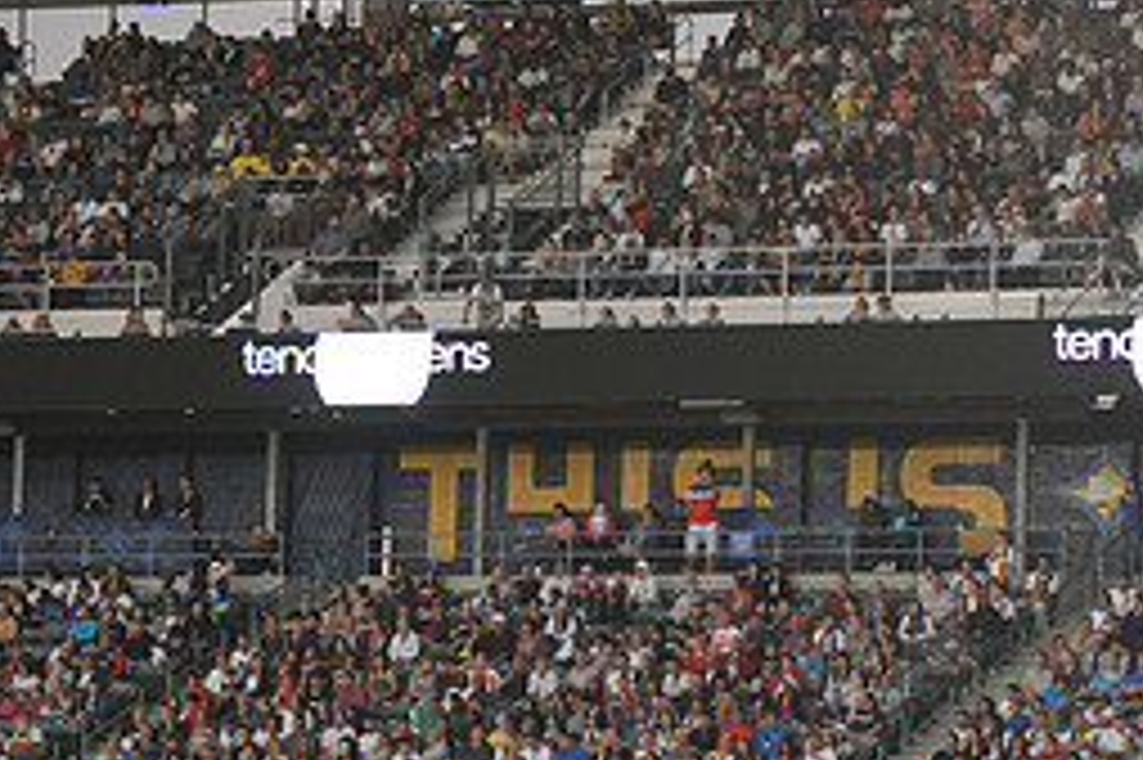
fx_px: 7964
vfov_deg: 5.5
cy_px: 540
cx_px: 1017
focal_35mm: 251
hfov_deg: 8.2
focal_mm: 110
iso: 1250
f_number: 2.8
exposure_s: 1/1000
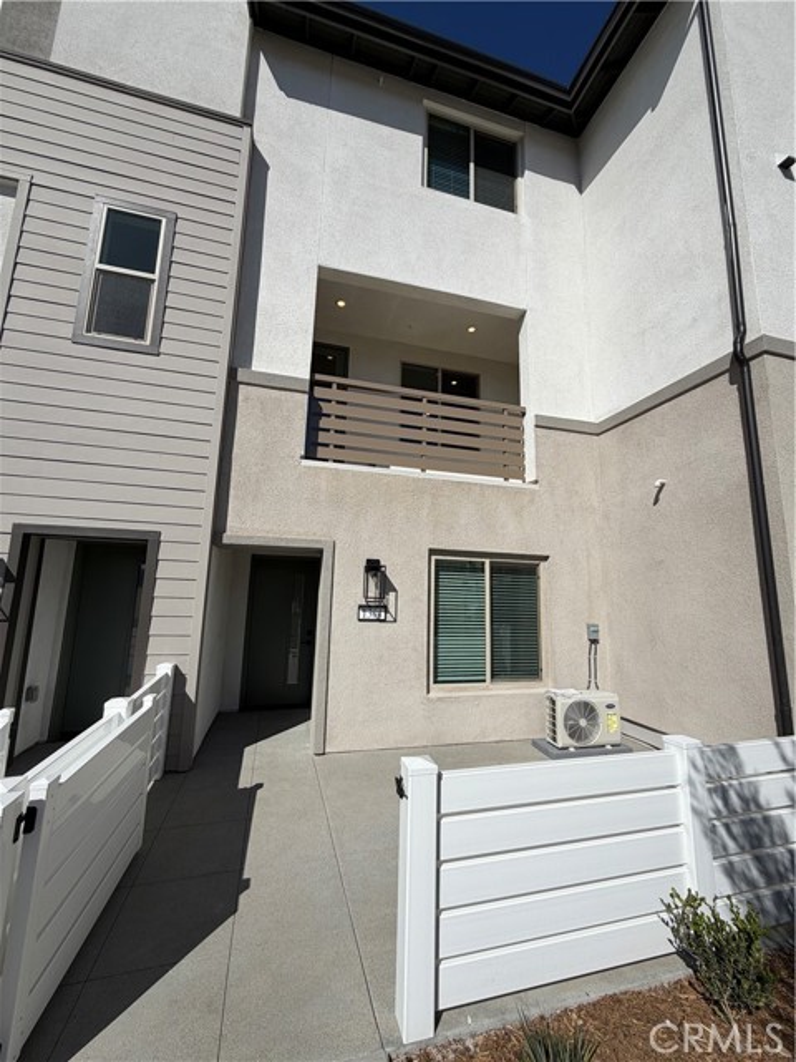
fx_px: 429
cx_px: 398
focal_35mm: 14
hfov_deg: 85.7
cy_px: 531
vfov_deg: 102.1
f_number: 2.2
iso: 20
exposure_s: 1/2237
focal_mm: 2.22
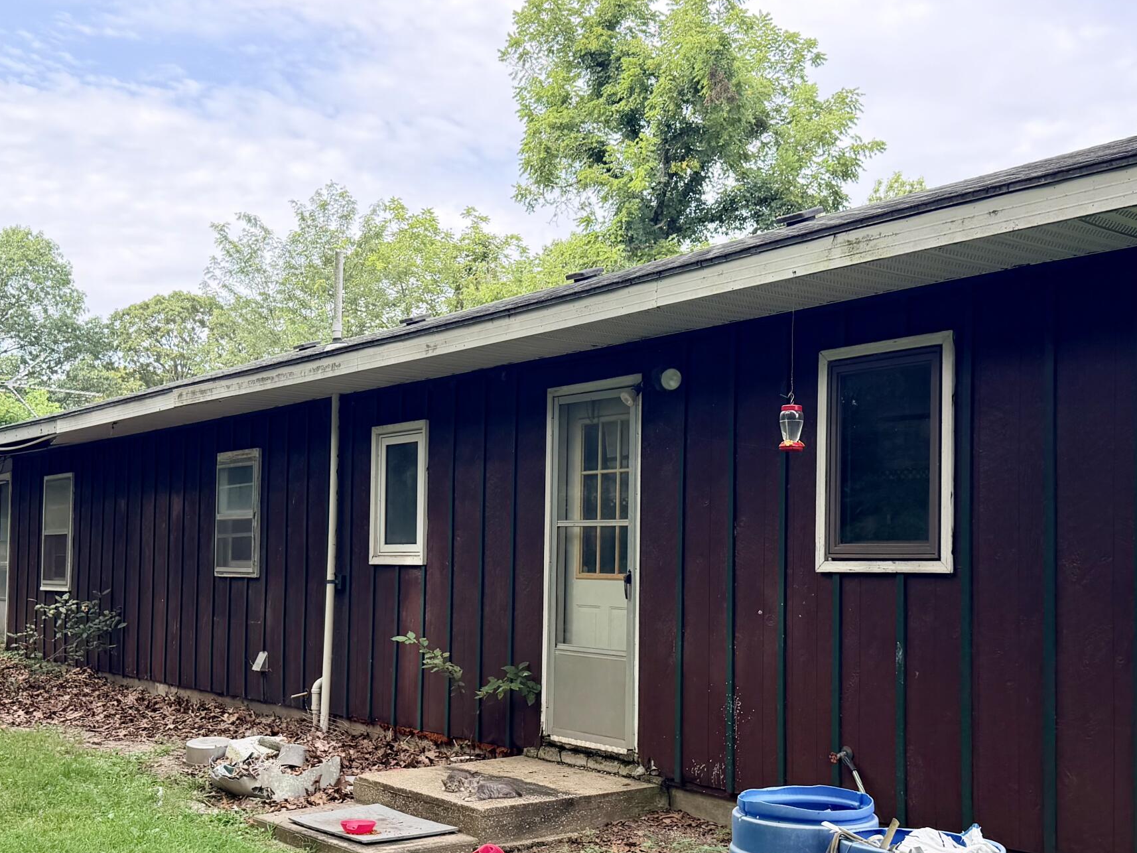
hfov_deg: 44.8
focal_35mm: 42
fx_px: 1380
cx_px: 523
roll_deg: -0.7
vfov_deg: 34.2
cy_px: 537
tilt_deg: +2.4
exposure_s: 1/992
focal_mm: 6.76
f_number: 1.78
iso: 100
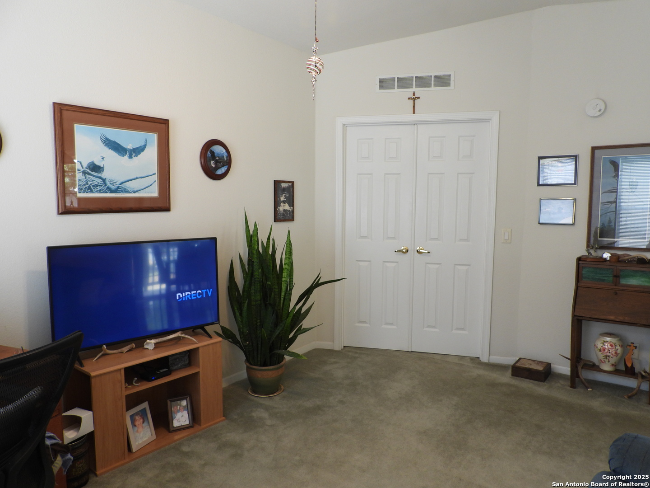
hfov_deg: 71.6
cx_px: 325
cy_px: 244
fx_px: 451
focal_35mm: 24
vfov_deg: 56.8
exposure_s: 1/30
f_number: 2.8
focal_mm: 4.3
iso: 110
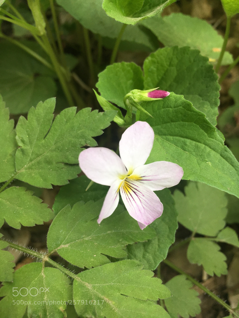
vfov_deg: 61.7
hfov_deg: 48.2
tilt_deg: -41.5
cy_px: 159
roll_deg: +4.7
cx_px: 120
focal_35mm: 29
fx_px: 267
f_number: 2.2
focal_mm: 4.15
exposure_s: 1/120
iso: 40
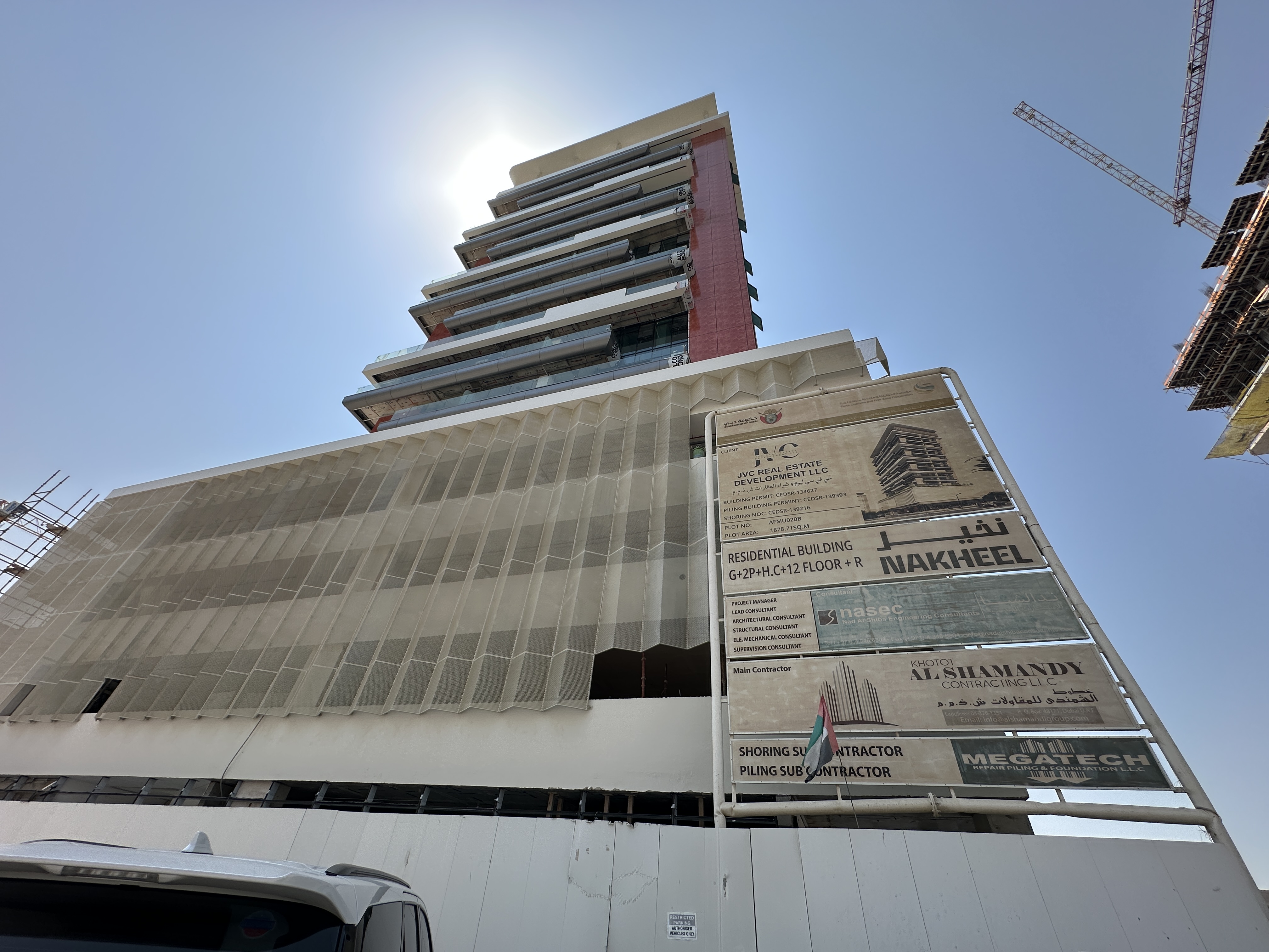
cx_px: 634
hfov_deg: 102.1
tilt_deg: +41.5
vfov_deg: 85.7
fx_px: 513
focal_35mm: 14
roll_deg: -6.6
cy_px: 476
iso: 50
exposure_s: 1/1618
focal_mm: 2.22
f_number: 2.2
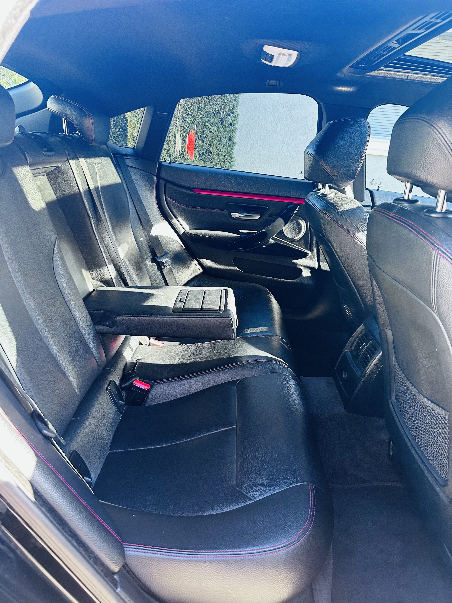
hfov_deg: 56.8
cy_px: 302
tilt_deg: -20.6
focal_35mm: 24
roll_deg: -5.5
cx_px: 226
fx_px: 418
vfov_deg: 71.6
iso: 250
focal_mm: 6.86
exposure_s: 1/91
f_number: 1.78
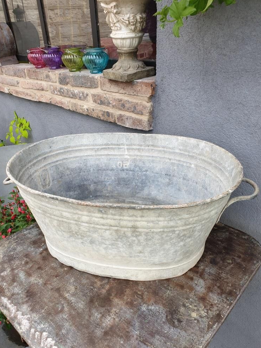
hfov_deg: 51.4
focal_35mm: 27
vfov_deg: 65.3
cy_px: 179
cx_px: 126
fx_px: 271
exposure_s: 1/206
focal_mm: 4.3
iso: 50
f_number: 2.4
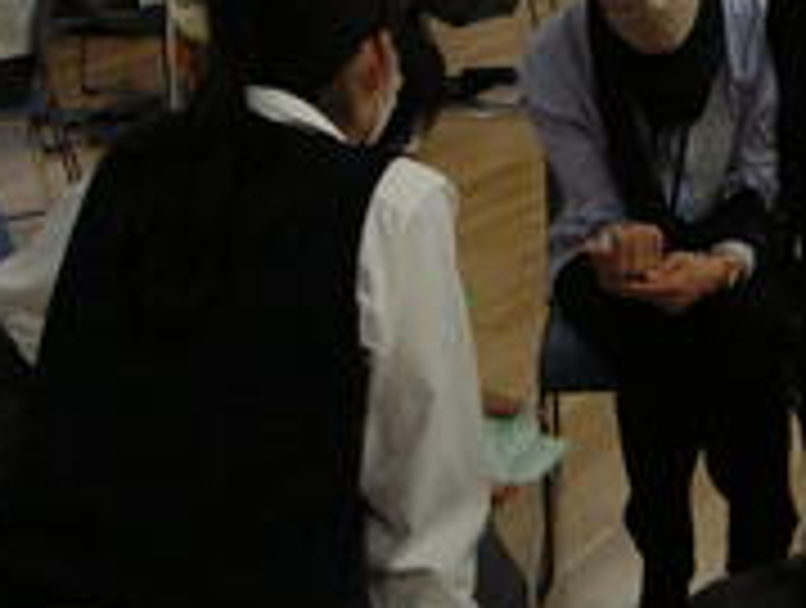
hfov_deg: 23.9
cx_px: 801
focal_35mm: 78
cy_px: 153
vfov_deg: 18.8
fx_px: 1820
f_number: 2.8
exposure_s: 1/90
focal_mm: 5.8
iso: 200
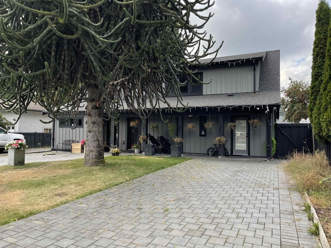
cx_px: 166
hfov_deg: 69.4
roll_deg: -1.1
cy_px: 124
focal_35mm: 25
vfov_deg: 54.9
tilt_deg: +1.1
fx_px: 239
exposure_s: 1/1420
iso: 32
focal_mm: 5.1
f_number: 1.6
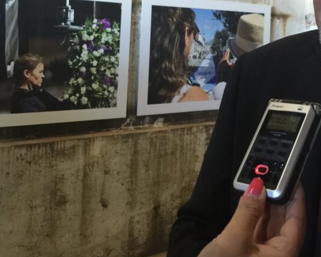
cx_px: 260
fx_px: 513
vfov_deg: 27.2
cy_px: 31
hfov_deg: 33.7
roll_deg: -2.9
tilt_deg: +1.8
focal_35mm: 54
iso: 100
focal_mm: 4.15
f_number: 2.2
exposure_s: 1/10
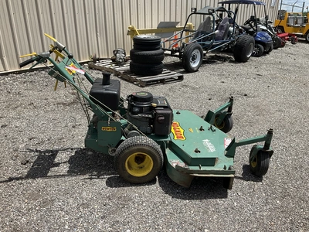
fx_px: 259
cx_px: 154
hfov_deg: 61.7
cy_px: 116
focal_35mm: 29
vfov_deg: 48.2
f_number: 1.8
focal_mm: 3
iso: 25
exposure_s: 1/1786
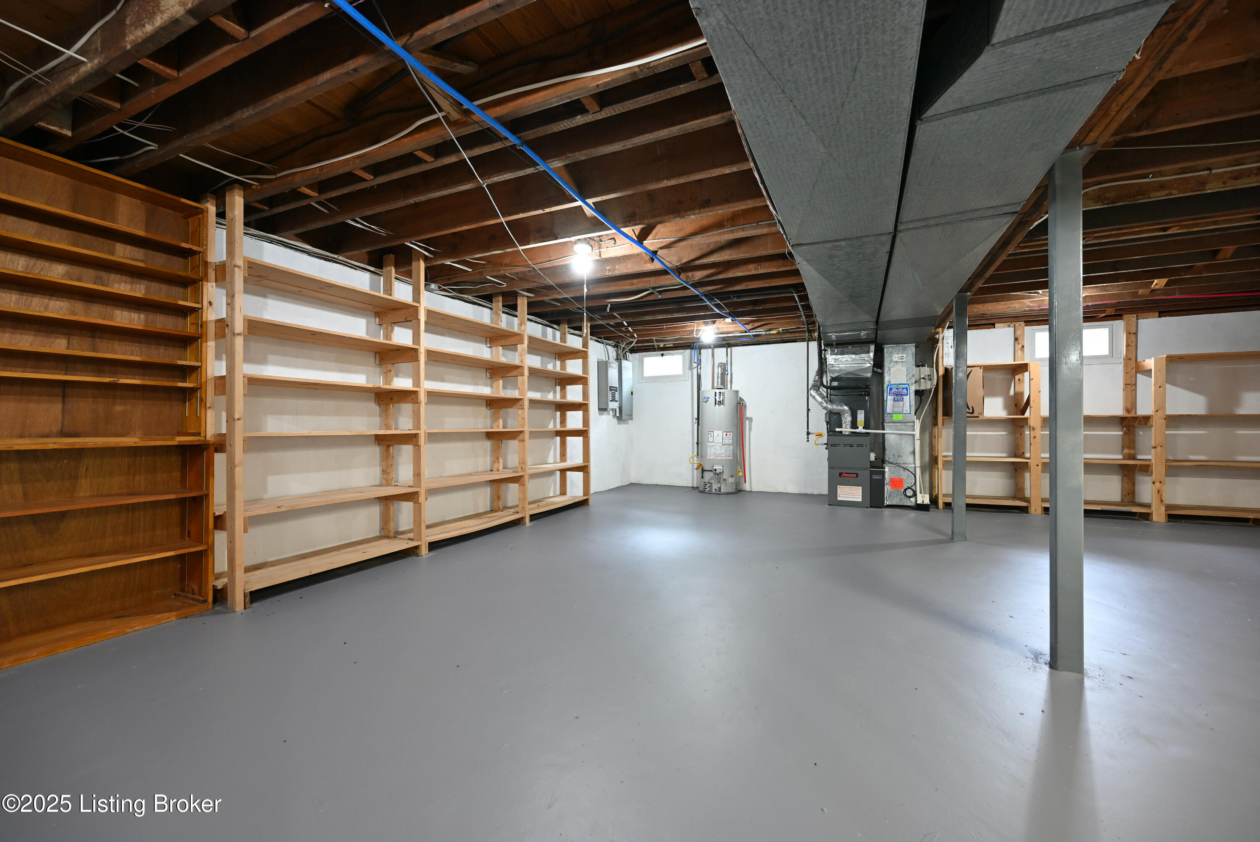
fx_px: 490
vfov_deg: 81.3
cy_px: 421
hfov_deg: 104.2
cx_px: 630
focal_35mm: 14
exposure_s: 1/10
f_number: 5
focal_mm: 14
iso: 1000
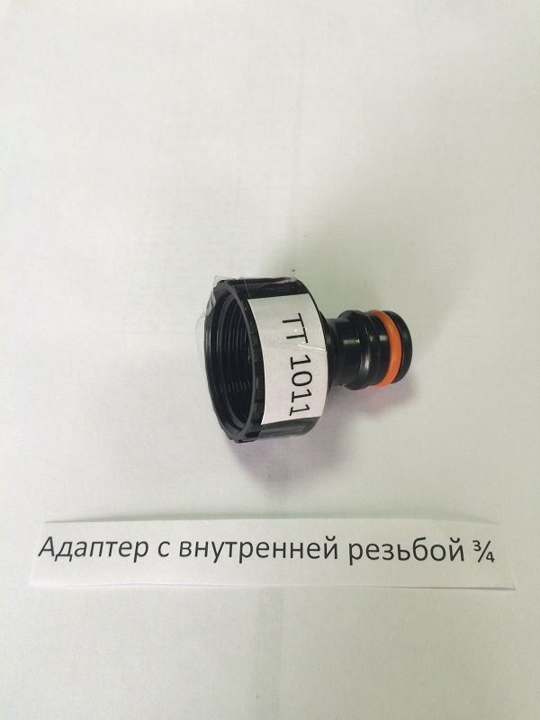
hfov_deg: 48.2
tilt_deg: -59.2
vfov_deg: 61.7
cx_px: 270
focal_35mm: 29
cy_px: 360
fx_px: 603
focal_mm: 4.15
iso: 32
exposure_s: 1/50
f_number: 2.2
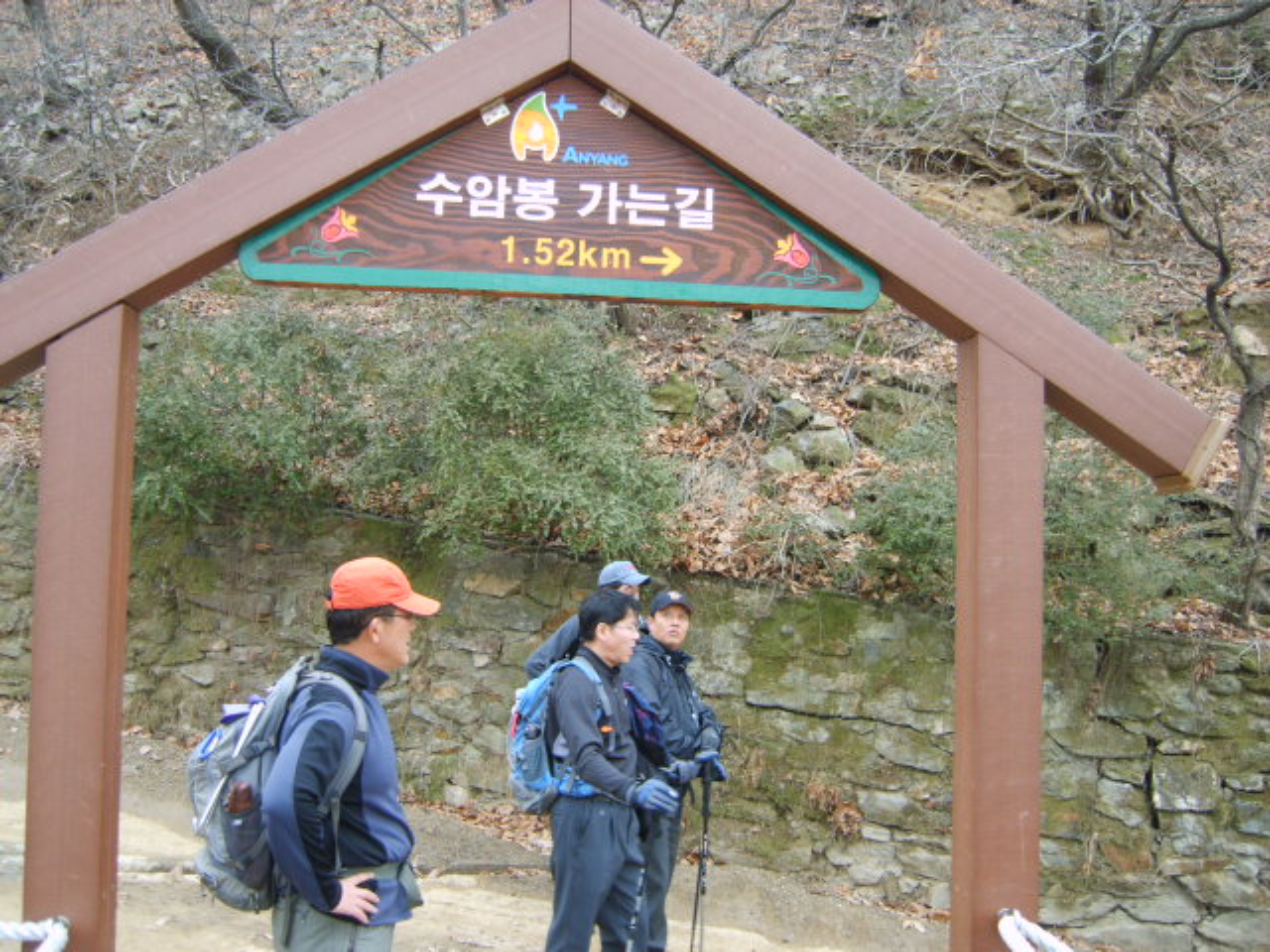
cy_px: 476
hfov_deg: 52.6
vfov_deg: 40.7
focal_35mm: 35
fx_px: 1284
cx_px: 635
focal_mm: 7.4
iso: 50
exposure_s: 1/45
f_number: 2.8
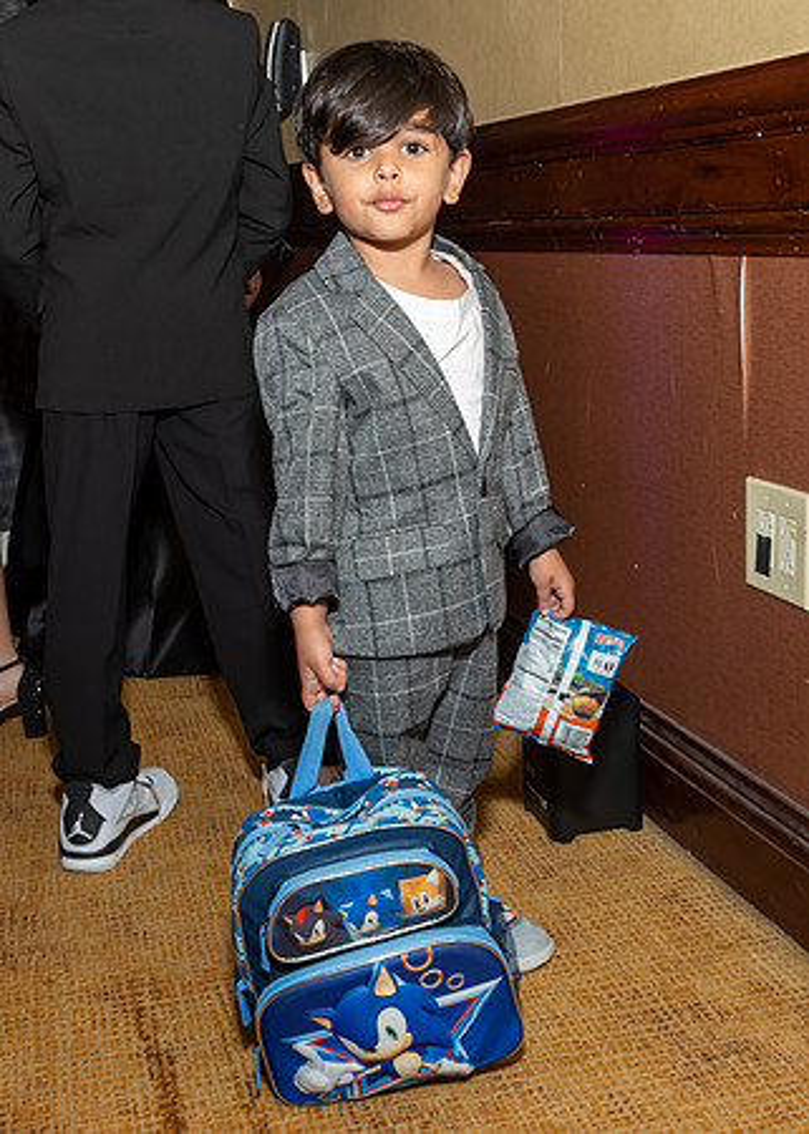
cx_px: 381
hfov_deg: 32.9
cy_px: 488
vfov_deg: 44.8
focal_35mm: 43
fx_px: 1372
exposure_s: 1/250
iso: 400
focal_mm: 17
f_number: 6.3
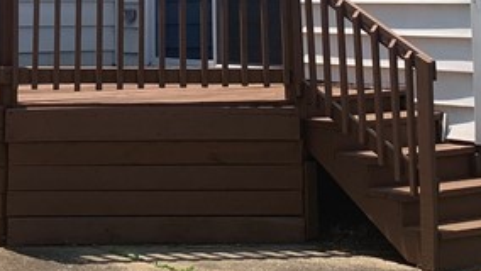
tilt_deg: +7.7
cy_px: -152
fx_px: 1301
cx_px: 135
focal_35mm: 102
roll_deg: -1.0
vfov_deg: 11.3
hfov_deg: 20.8
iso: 25
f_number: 1.8
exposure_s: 1/2114
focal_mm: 4.25
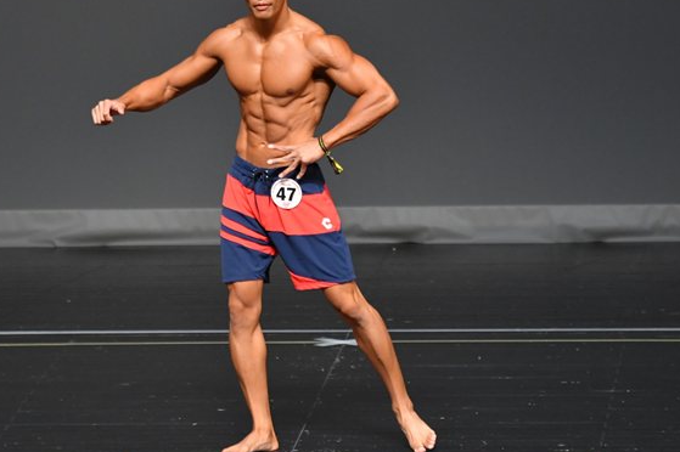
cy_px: 180
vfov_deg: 2.9
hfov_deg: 4.3
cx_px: 299
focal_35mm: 478
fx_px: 9023
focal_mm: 230
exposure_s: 1/400
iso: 2500
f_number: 5.6
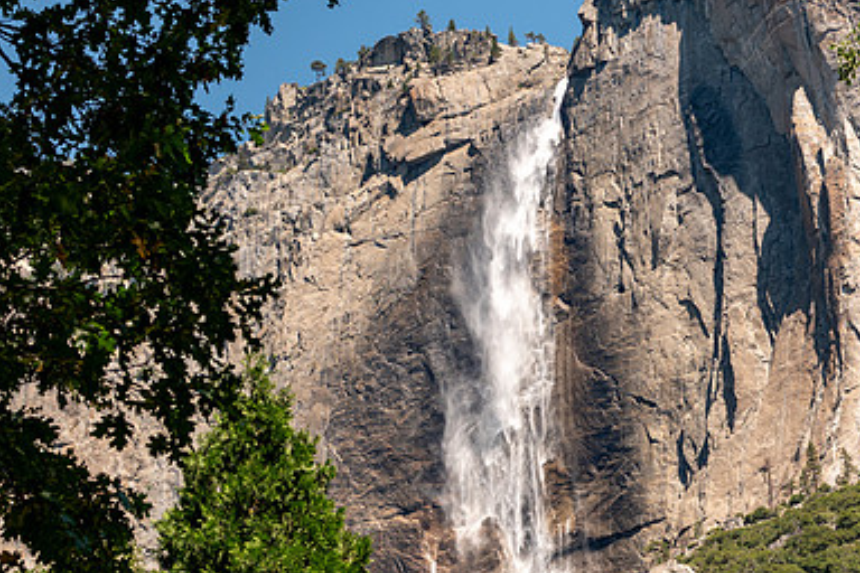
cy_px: 285
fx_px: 3177
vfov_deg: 10.3
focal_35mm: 133
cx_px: 555
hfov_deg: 15.4
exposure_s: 1/500
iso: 100
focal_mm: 32.39
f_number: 4.5
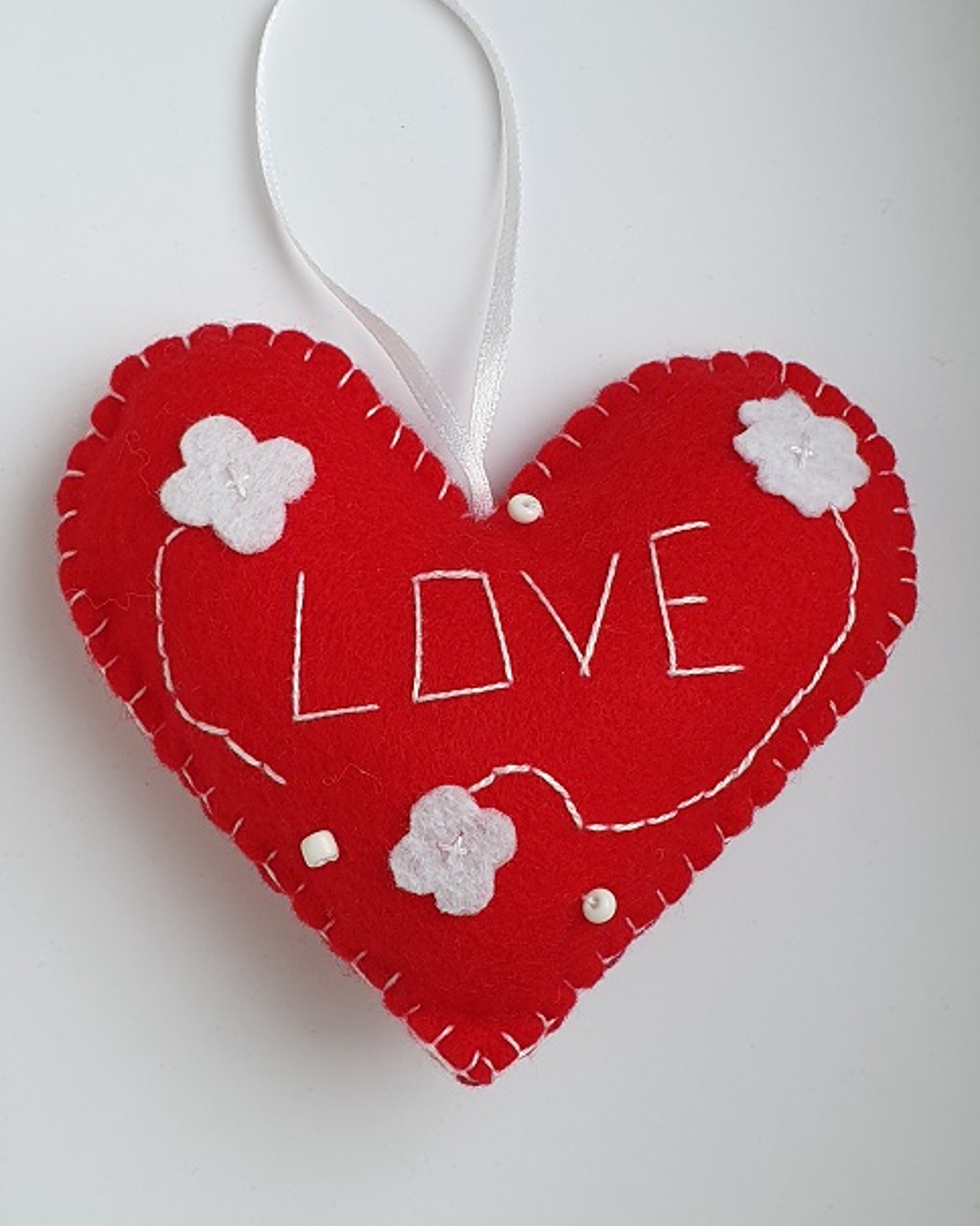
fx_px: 1015
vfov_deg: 62.1
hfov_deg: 51.5
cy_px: 556
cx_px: 483
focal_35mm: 28
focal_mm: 4.32
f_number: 2.4
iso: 100
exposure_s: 1/120
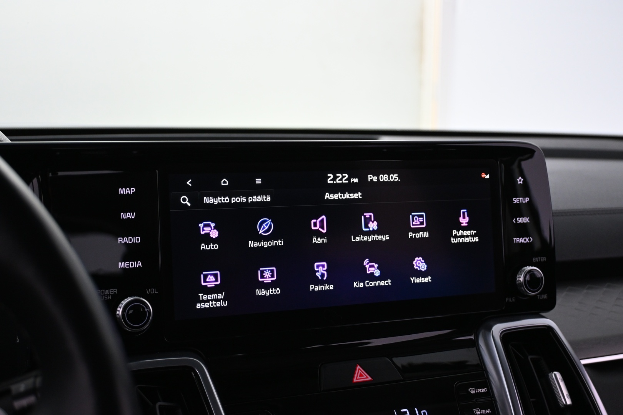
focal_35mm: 50
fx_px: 857
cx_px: 312
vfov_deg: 27.3
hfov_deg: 40.0
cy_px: 208
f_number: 5
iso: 1000
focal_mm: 33
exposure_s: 1/30
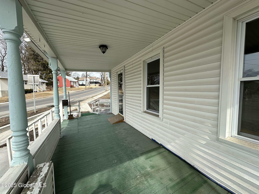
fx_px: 105
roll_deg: +2.1
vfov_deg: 85.7
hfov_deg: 102.1
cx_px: 130
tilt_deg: -3.0
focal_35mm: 14
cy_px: 97
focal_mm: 2.22
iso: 40
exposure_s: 1/910
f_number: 2.2
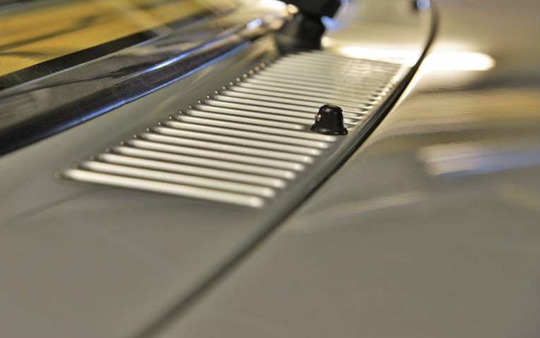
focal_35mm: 89
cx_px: 219
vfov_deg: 14.7
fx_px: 1310
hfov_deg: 23.3
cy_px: 117
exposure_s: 1/50
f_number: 5
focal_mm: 70
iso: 800
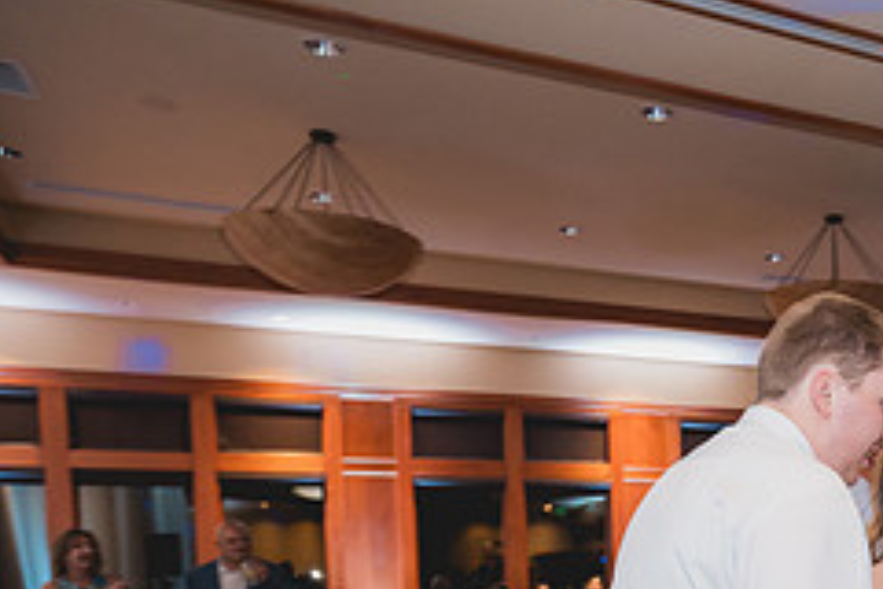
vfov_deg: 29.6
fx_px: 1006
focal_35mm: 41
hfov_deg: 39.7
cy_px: 635
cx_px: 946
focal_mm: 17
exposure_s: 1/50
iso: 2500
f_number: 2.8
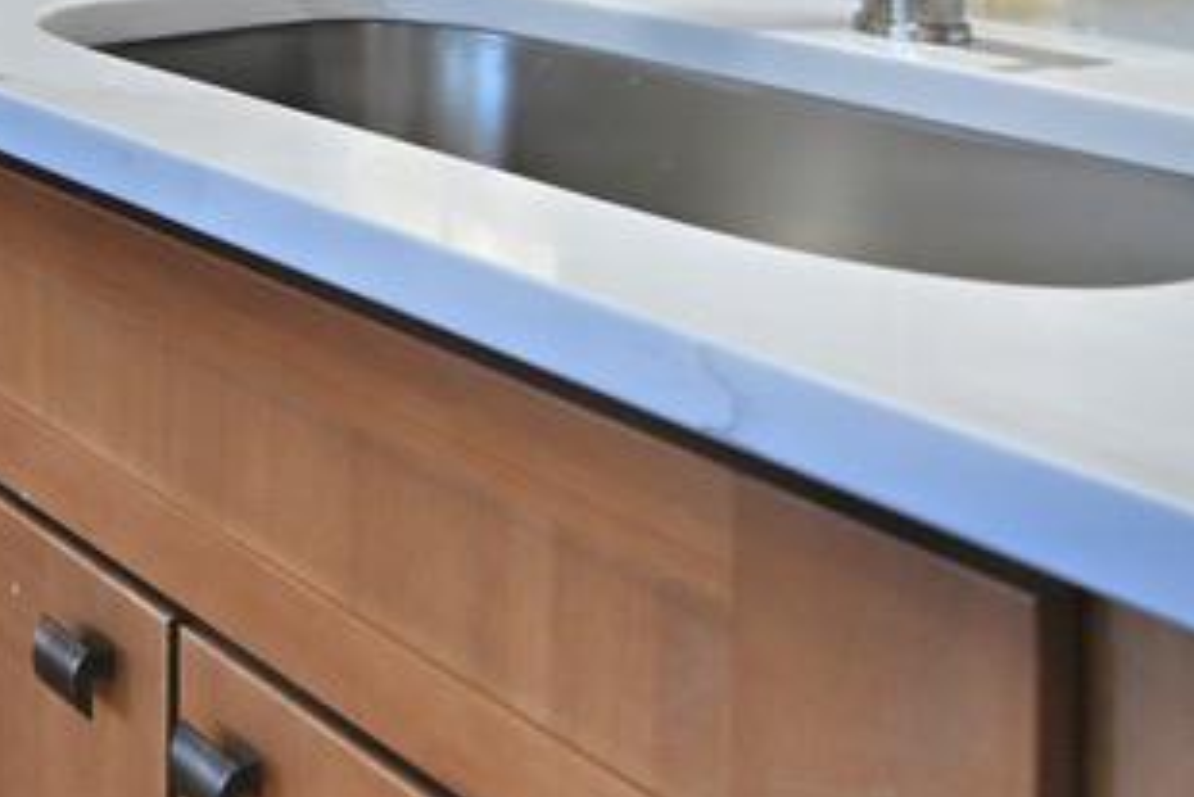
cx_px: -462
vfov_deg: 23.5
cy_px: -304
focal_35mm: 49
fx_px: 1626
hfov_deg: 29.7
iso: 250
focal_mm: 14
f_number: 6.3
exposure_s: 1/15
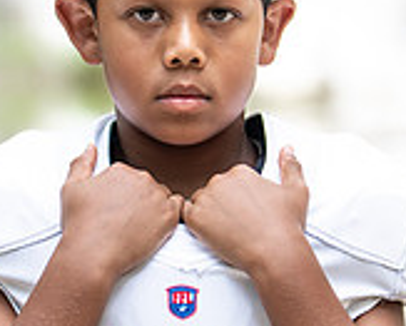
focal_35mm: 218
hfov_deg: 8.8
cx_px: 205
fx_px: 2624
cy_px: 210
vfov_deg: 7.1
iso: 320
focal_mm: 50
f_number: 1.2
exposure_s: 1/640
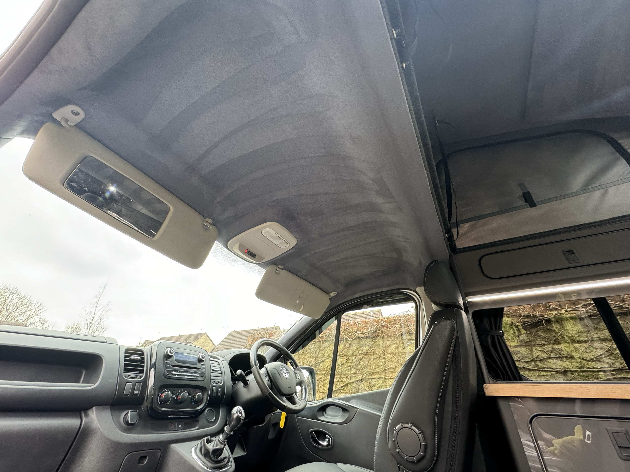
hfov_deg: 102.1
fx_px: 255
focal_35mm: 14
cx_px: 315
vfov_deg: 85.7
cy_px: 236
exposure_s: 1/99
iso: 250
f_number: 2.2
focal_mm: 2.22
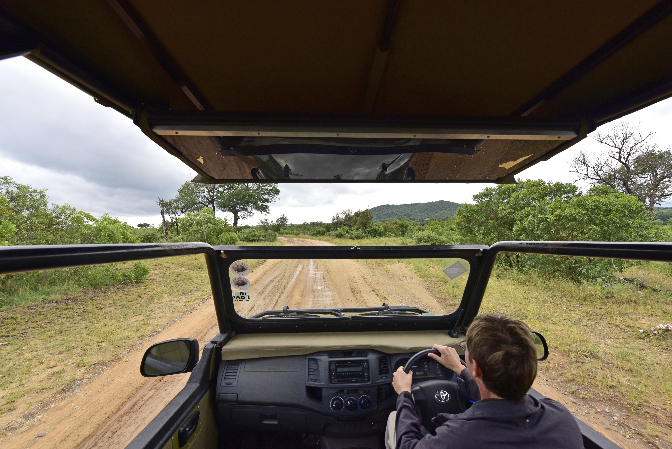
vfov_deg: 81.2
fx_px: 261
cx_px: 336
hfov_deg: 104.2
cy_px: 224
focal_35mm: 14
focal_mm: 14
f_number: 10
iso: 400
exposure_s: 1/400
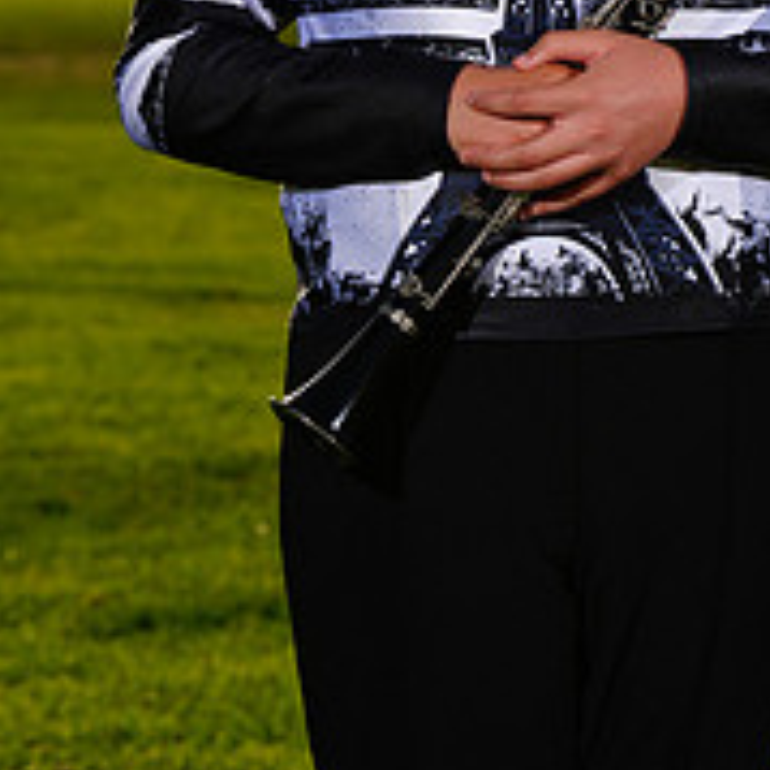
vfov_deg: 4.5
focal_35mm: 388
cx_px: 503
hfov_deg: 4.5
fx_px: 9765
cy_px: -125
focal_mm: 182
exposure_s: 1/250
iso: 125
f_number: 11
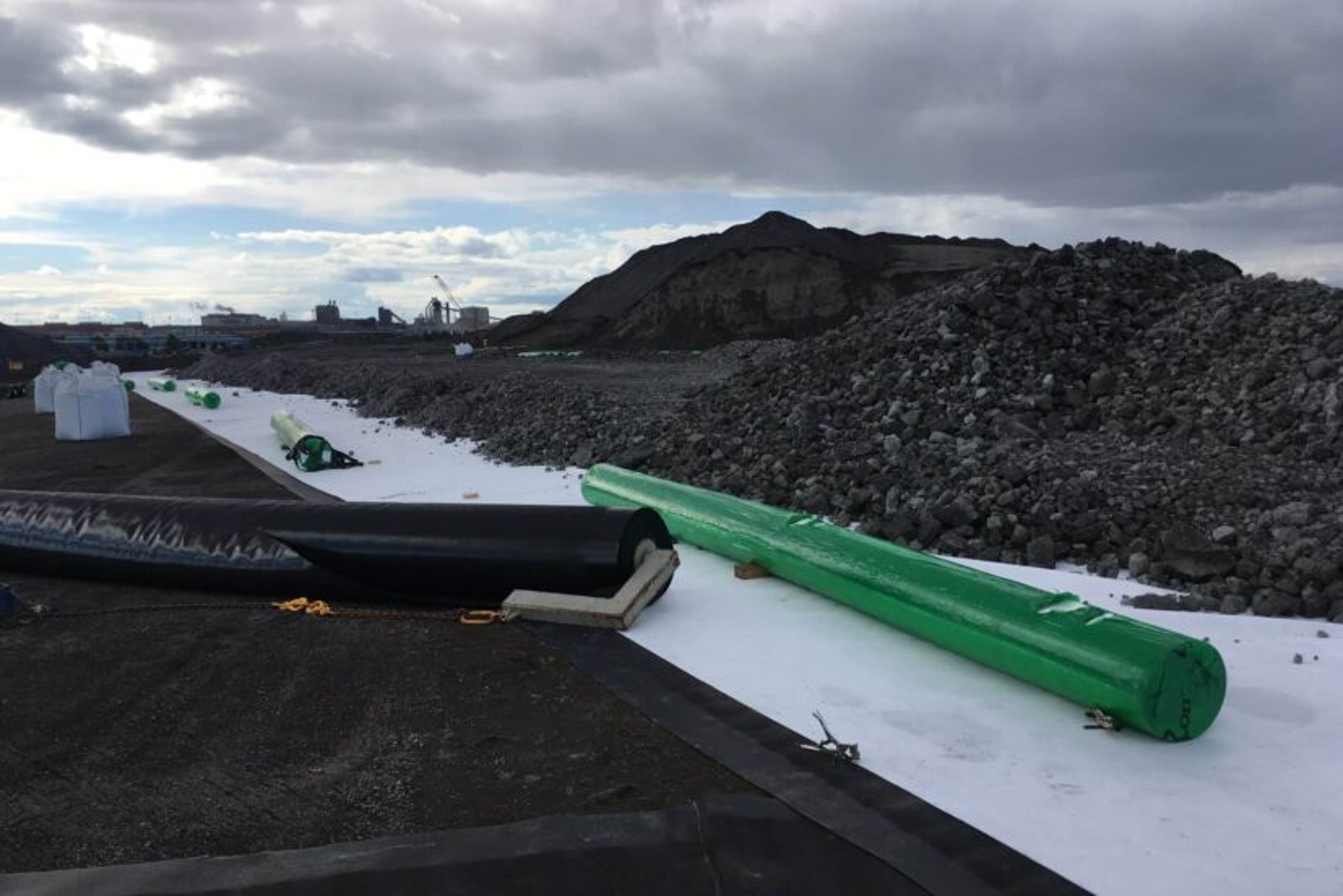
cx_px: 674
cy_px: 492
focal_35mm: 31
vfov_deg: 42.3
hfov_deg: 60.3
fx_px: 1157
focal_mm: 4.15
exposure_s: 1/1261
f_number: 2.2
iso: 25
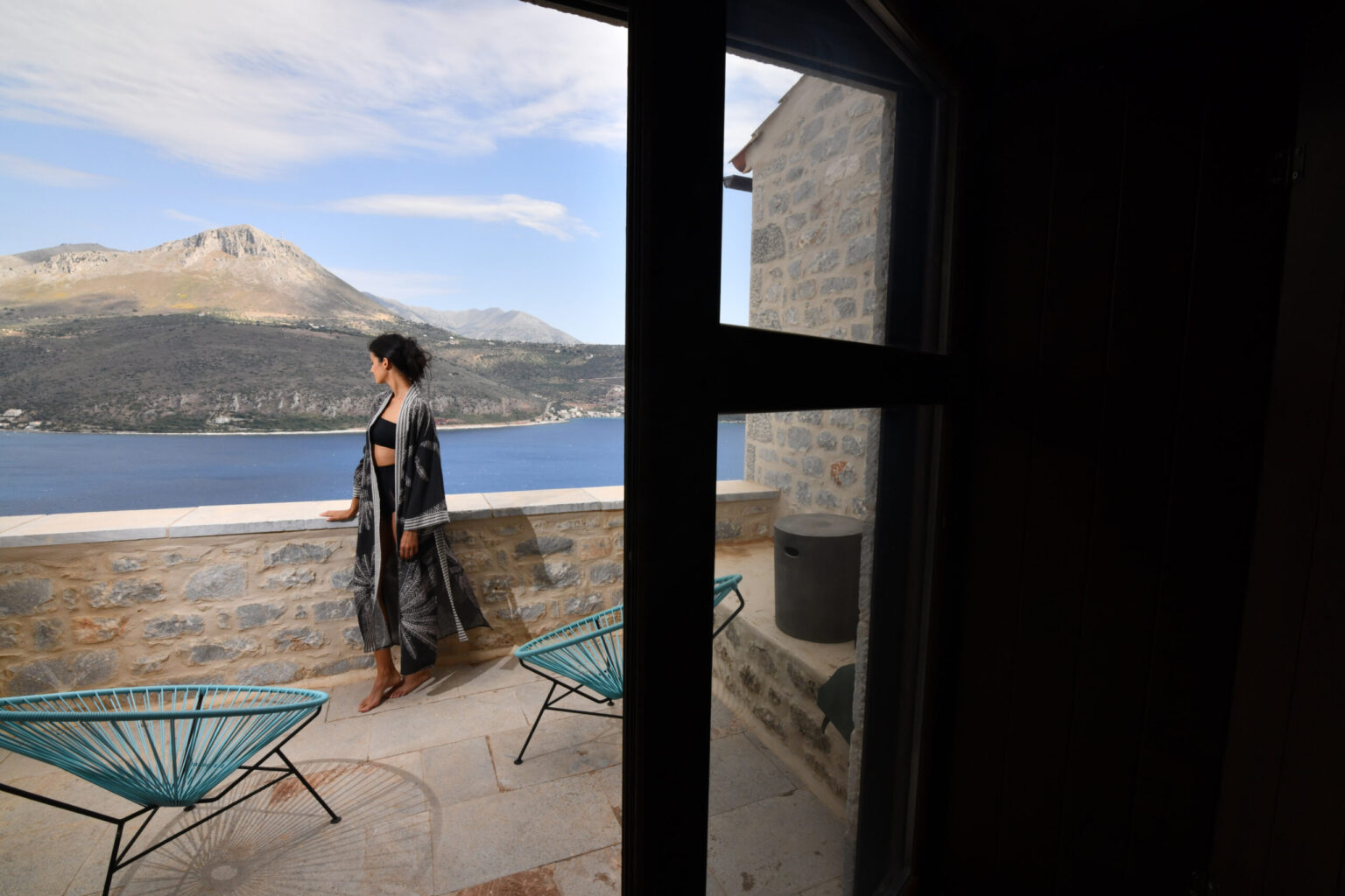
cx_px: 672
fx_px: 598
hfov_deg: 96.7
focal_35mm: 16
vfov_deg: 73.7
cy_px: 448
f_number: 22
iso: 500
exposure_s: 1/200
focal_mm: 16
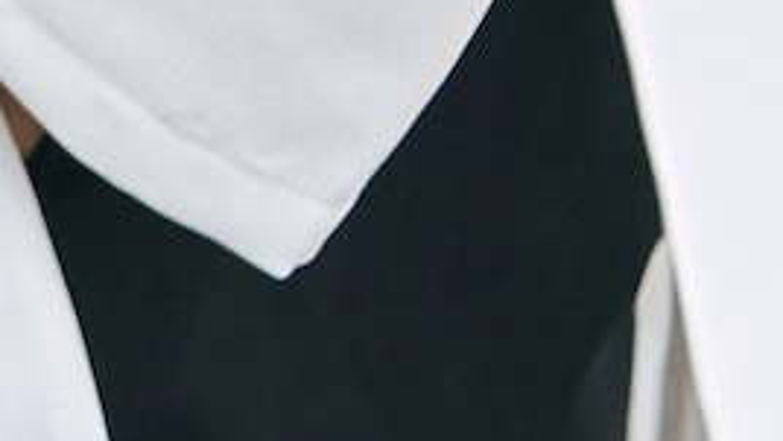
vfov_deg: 2.0
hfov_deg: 3.7
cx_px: -1011
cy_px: -1761
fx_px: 12068
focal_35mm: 581
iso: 250
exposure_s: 1/200
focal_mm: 55
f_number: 4
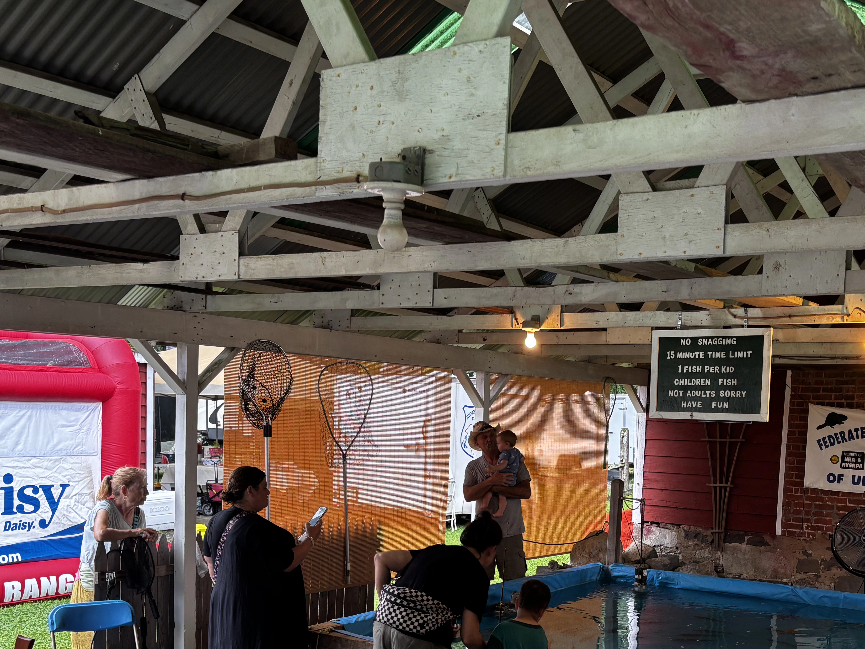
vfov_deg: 34.4
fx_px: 1025
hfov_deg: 45.4
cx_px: 542
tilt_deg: -6.5
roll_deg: -1.8
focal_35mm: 41
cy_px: 488
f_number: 1.6
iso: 80
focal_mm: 5.96
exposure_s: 1/60
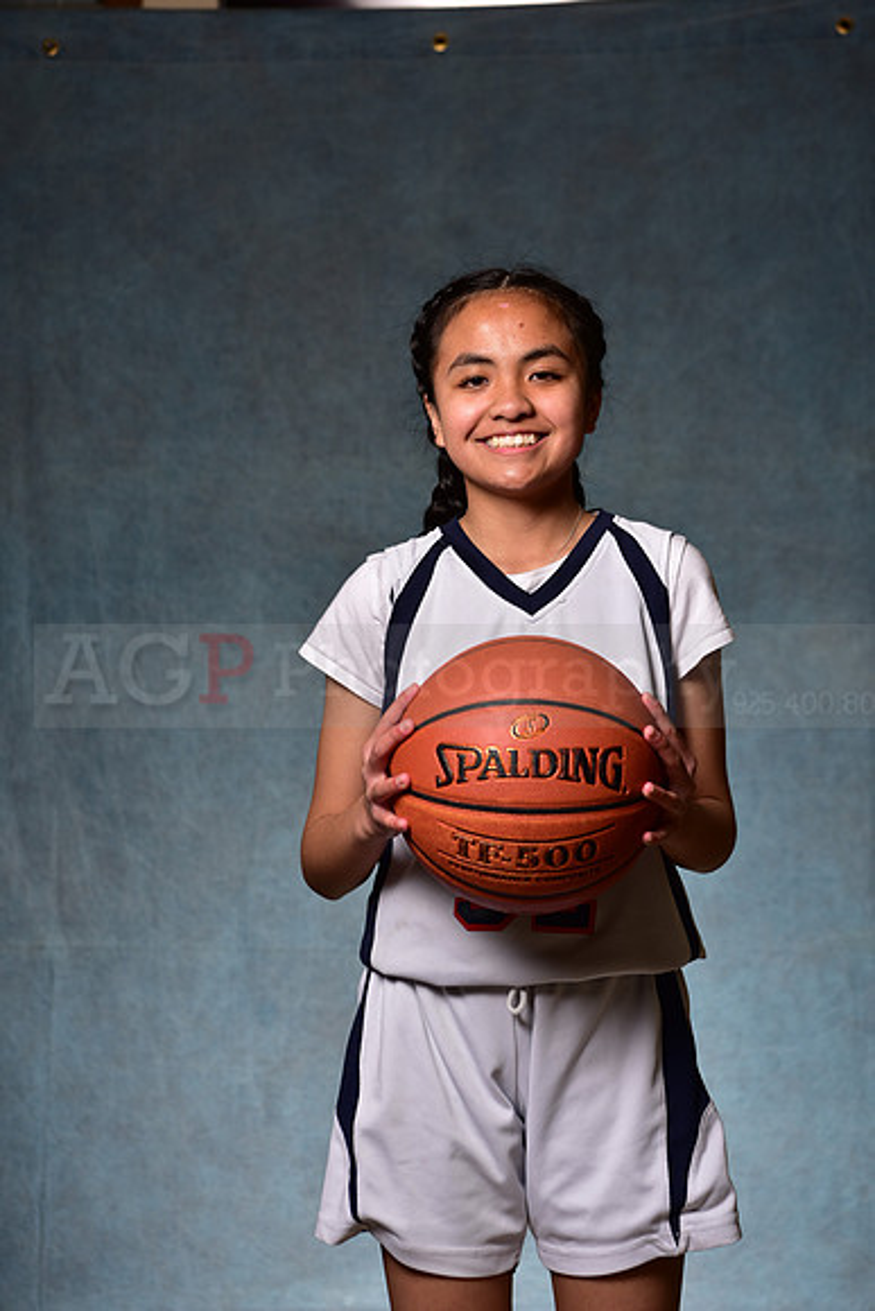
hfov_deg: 19.5
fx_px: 2550
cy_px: 656
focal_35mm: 70
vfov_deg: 28.8
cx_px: 438
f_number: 5
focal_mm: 70
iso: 100
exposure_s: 1/200
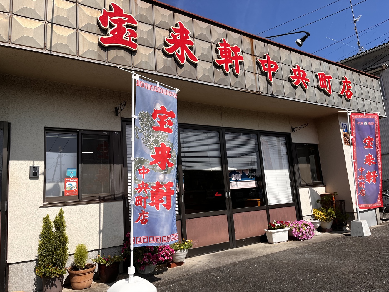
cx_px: 194
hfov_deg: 67.3
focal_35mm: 26
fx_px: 292
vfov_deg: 53.1
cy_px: 146
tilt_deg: +10.3
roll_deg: +5.0
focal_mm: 5.1
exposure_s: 1/3876
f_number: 1.6
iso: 50
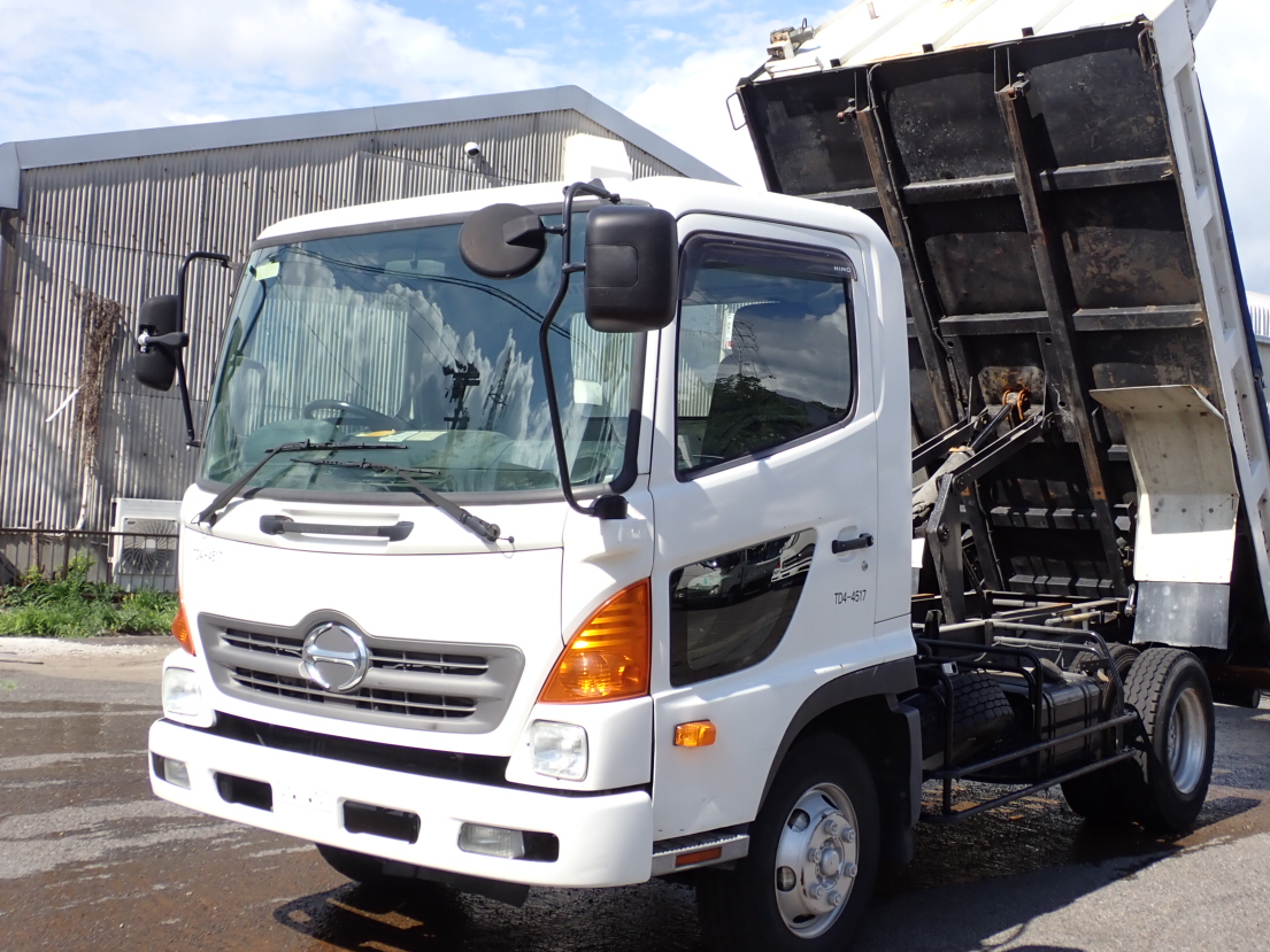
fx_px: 1614
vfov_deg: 32.9
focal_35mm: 44
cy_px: 428
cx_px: 713
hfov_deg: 42.9
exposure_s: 1/640
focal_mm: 6.83
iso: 100
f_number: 3.5
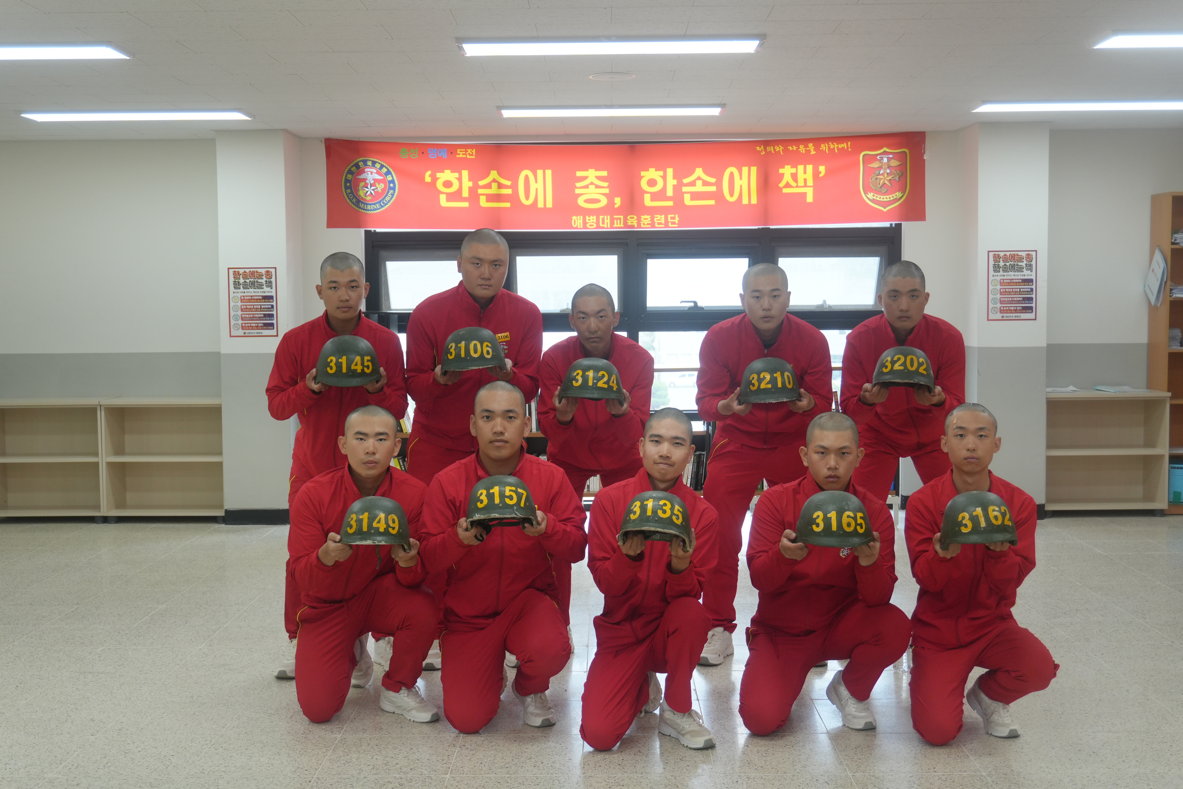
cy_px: 394
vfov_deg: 30.8
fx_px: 1429
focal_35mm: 44
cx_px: 592
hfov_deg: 45.0
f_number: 4.5
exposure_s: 1/160
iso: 500
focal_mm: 29
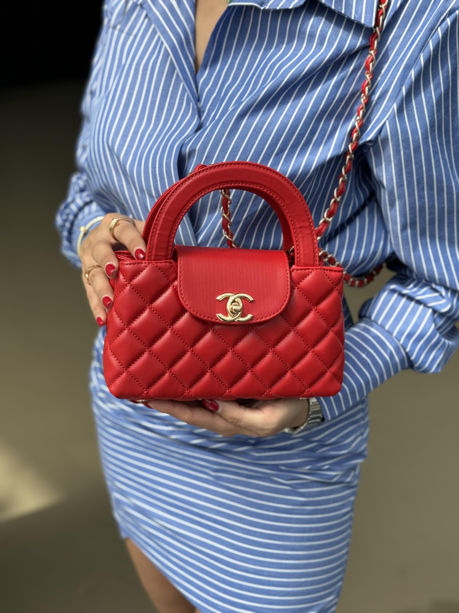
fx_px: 849
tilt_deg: -24.3
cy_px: 306
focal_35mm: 48
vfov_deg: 39.7
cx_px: 230
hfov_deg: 30.3
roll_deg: +0.7
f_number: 1.78
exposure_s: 1/627
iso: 64
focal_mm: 6.76
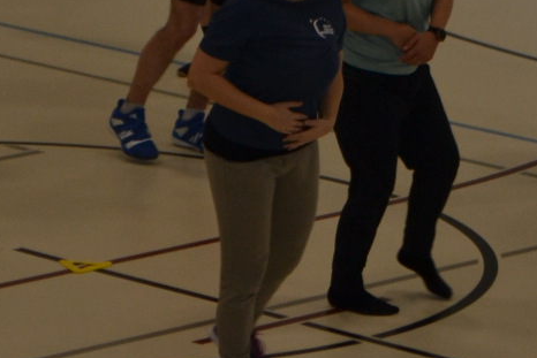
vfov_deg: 3.8
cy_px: 6
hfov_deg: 5.7
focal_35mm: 362
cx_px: 213
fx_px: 5404
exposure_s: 1/125
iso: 250
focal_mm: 55
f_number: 5.6
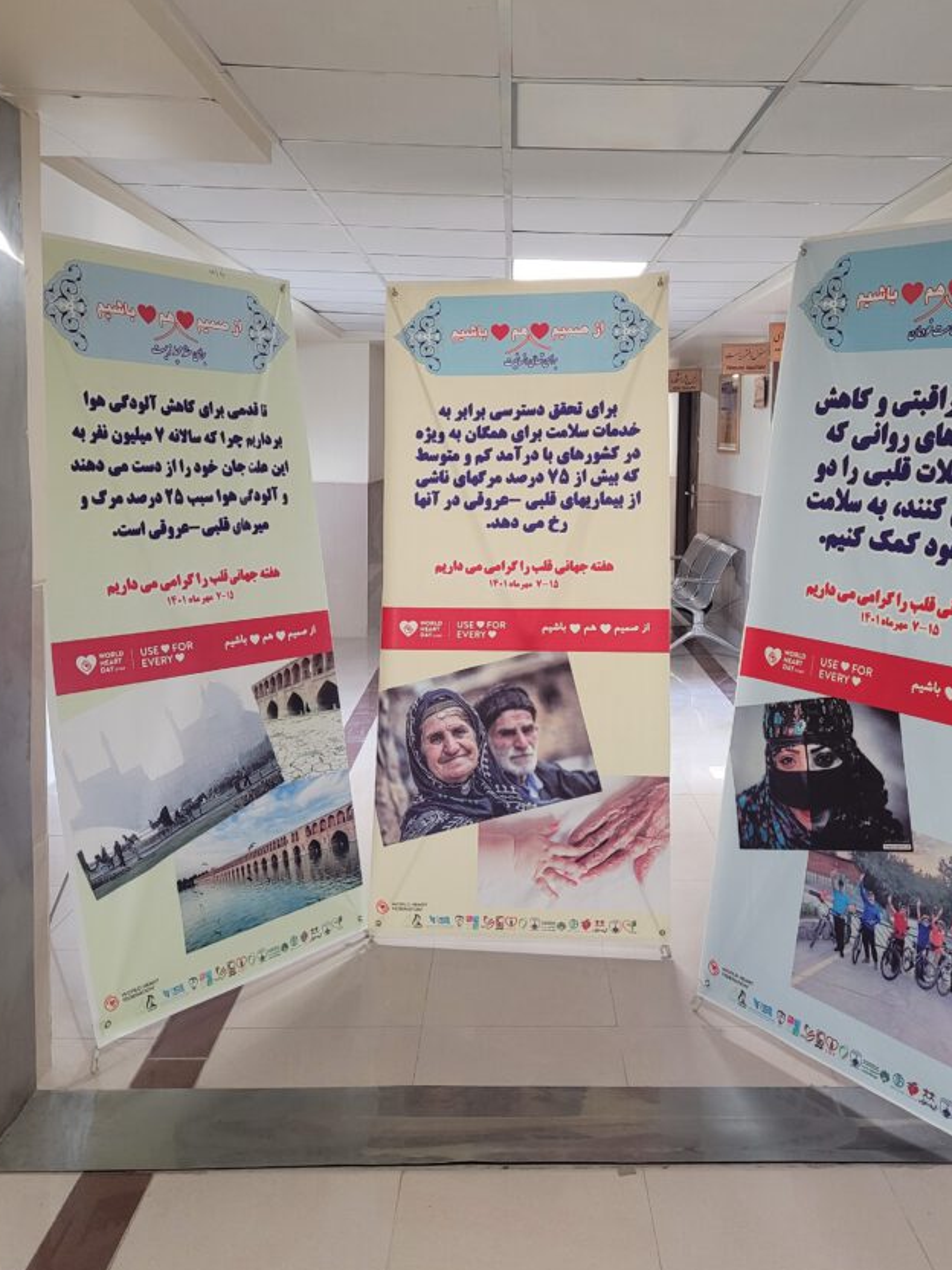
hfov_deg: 44.0
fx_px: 1173
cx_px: 563
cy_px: 548
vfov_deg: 56.6
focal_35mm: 32
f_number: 1.8
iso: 250
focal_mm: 5.4
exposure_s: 1/50
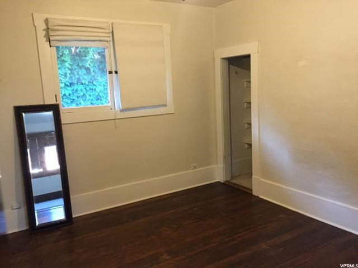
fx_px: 300
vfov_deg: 48.2
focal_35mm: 29
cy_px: 134
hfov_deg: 61.7
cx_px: 179
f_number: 2.2
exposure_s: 1/24
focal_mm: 4.15
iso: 250
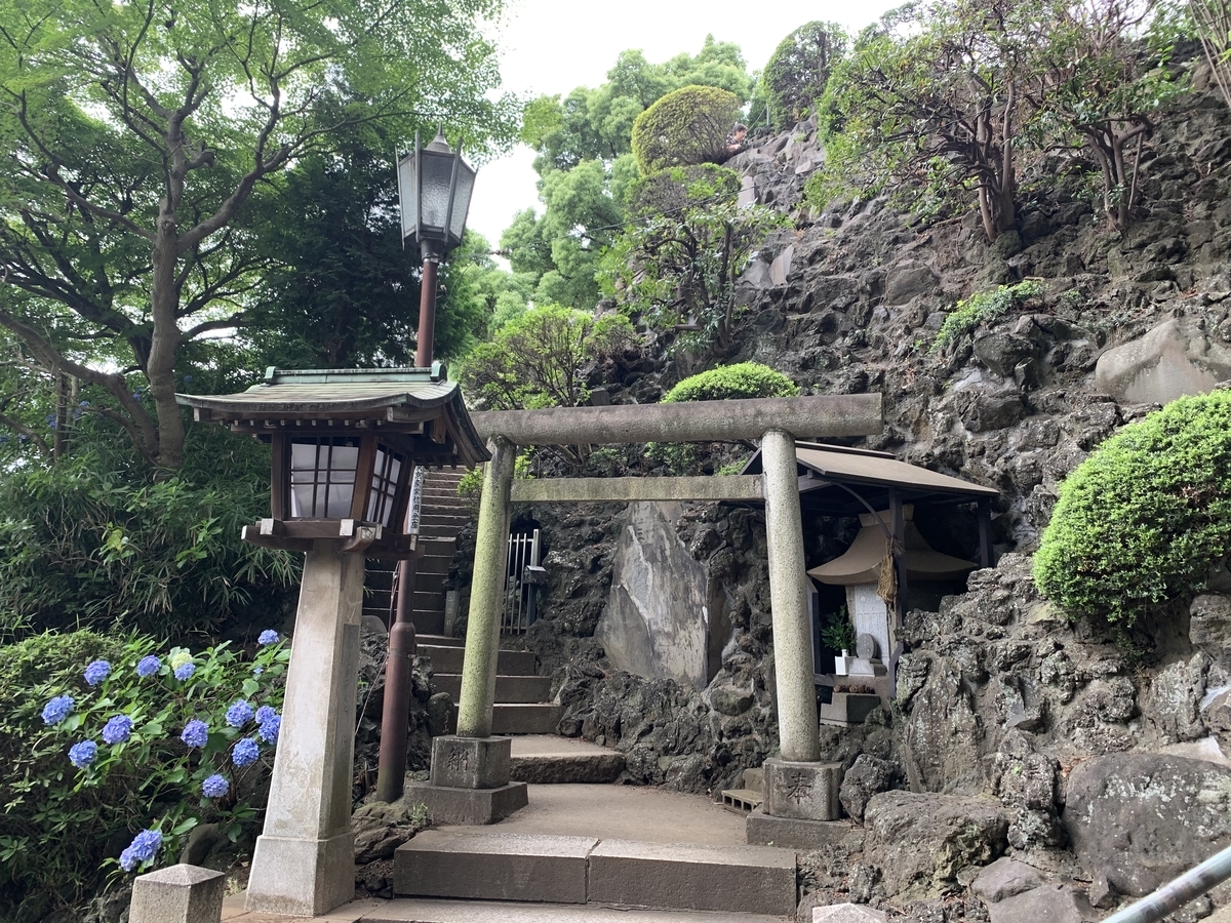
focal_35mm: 26
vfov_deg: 53.1
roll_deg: -2.3
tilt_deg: +12.6
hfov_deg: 67.3
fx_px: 925
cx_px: 616
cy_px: 462
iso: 50
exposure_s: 1/121
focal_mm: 4.25
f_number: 1.8
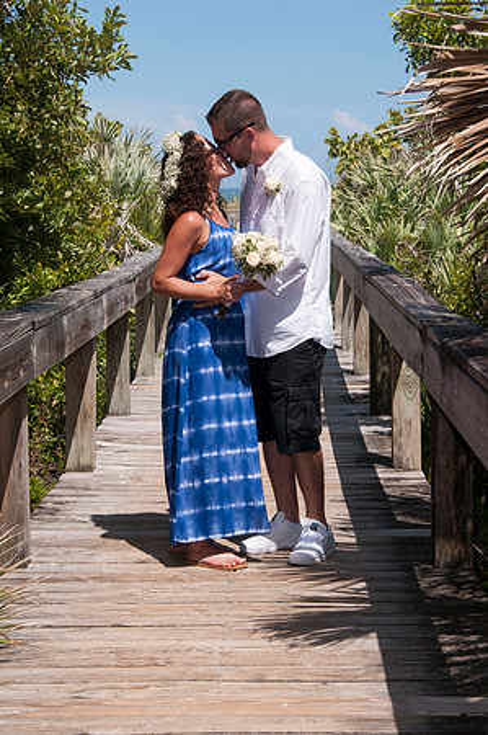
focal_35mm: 78
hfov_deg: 17.5
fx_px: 1590
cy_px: 368
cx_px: 244
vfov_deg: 26.0
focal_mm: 52
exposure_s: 1/250
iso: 100
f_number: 13
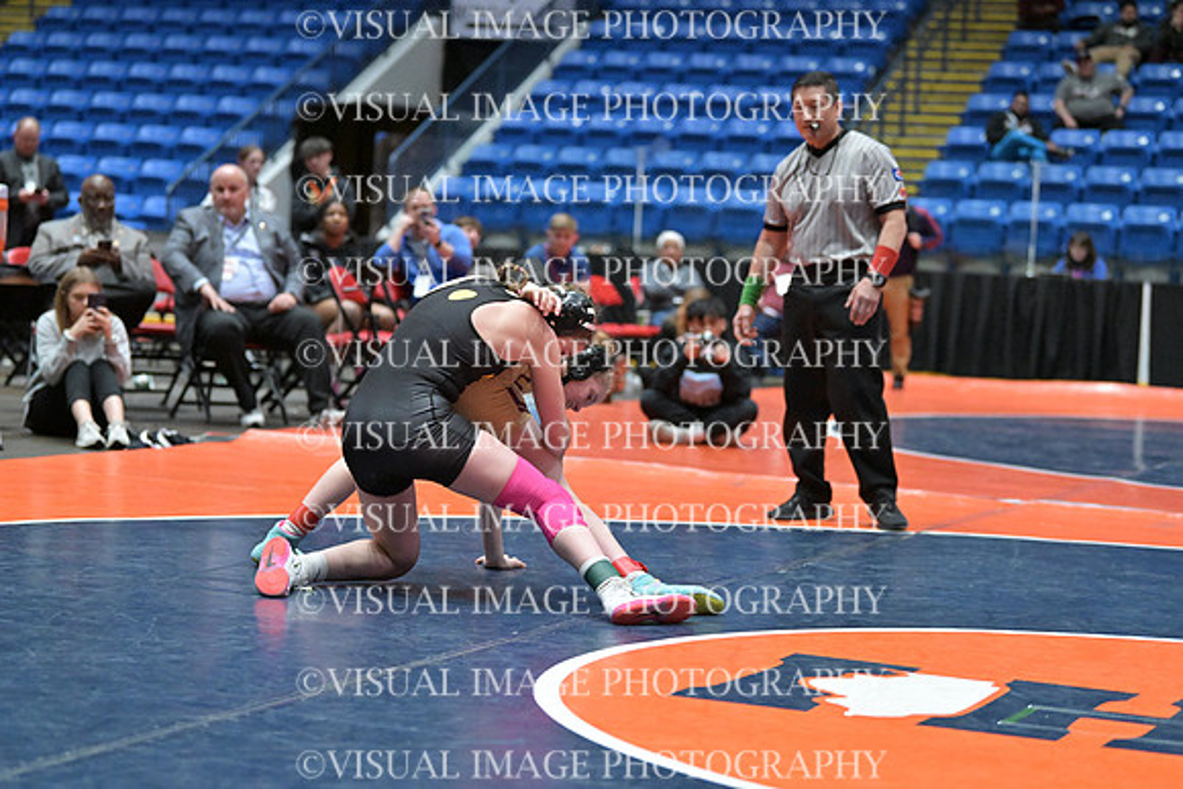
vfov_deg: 15.9
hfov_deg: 23.6
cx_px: 592
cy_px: 394
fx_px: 2827
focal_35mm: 86
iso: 6400
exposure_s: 1/800
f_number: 2.8
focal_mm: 86
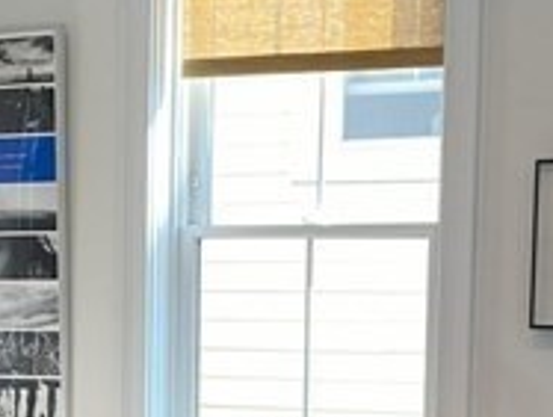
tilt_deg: -6.2
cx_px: -53
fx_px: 2273
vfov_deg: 10.3
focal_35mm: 142
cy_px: 488
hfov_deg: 13.6
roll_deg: -0.3
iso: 64
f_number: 1.8
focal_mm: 4.25
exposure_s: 1/120
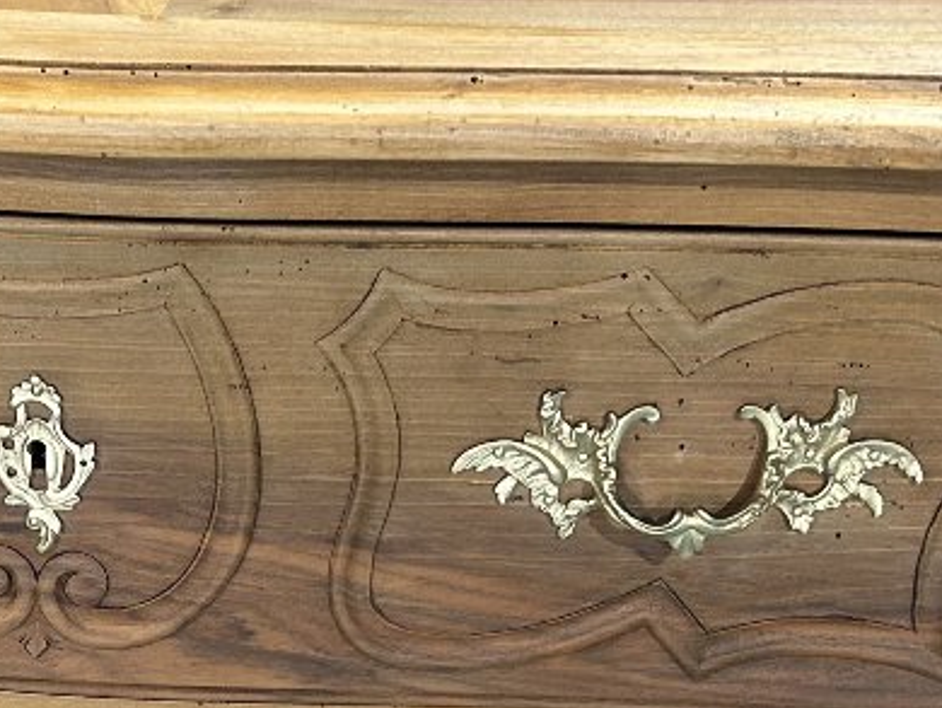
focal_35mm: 80
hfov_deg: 24.0
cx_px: 196
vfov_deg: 18.2
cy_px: 636
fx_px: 2178
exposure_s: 1/50
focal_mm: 5.7
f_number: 1.5
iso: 80
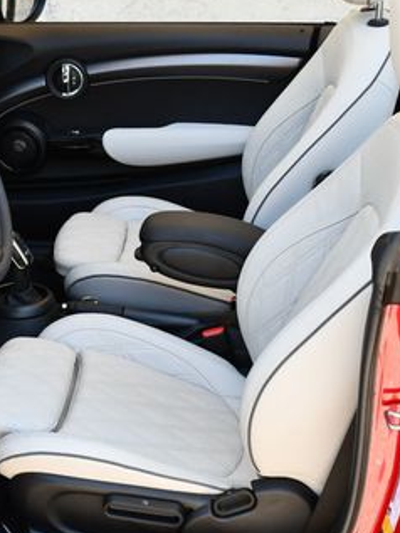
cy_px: 257
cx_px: 128
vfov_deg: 27.8
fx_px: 1078
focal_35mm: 70
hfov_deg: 20.9
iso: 400
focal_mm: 18
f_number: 4.5
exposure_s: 1/250
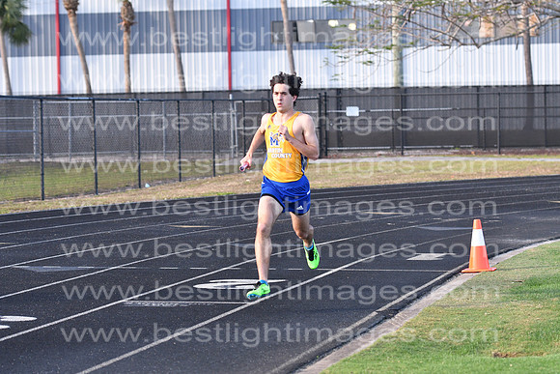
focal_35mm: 135
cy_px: 187
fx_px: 2100
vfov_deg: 10.2
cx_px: 280
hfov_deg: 15.2
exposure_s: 1/2000
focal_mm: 90
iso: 1000
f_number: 4
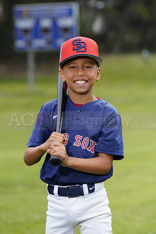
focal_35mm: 200
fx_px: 1299
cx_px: 78
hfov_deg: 6.9
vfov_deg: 10.3
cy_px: 117
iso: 100
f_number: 6.3
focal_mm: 200
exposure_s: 1/250
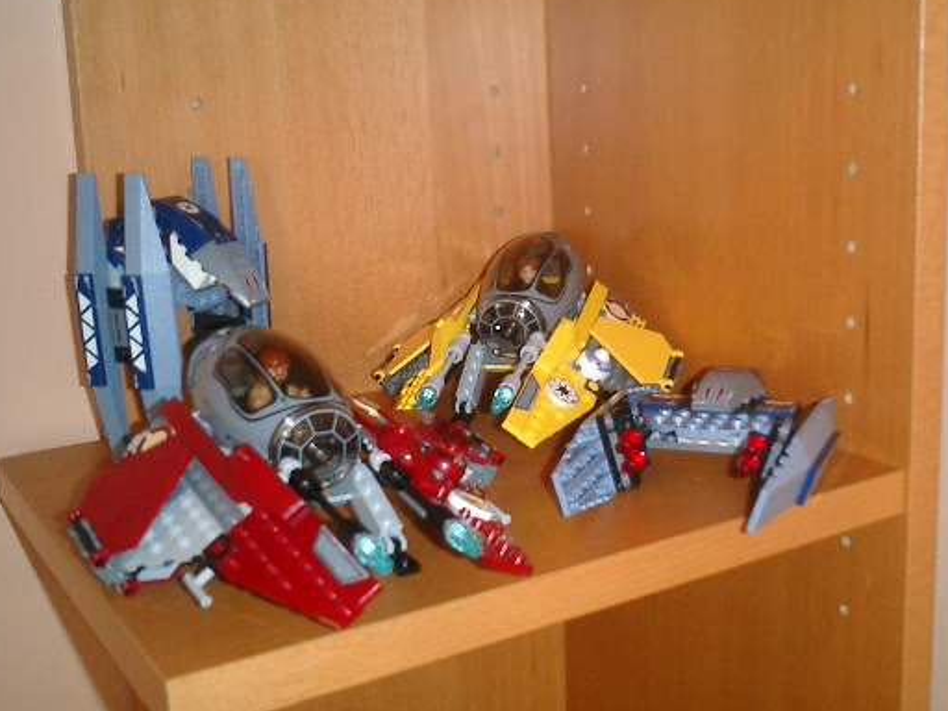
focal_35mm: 45
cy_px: 359
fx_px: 1232
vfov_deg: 32.2
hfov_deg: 42.0
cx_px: 541
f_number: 3.2
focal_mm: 7.5
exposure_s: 1/30
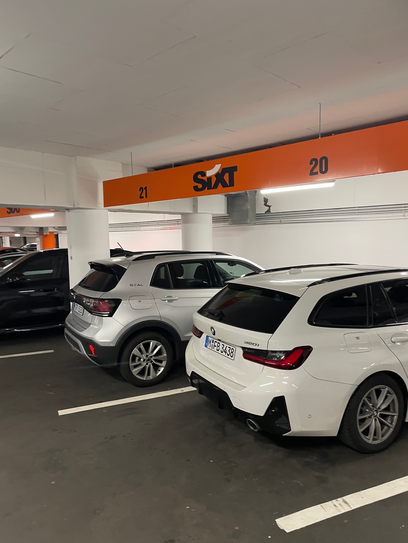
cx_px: 204
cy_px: 272
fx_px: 409
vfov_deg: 67.3
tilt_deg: -3.7
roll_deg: -0.7
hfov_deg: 53.1
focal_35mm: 26
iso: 200
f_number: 1.6
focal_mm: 4.2
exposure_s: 1/50
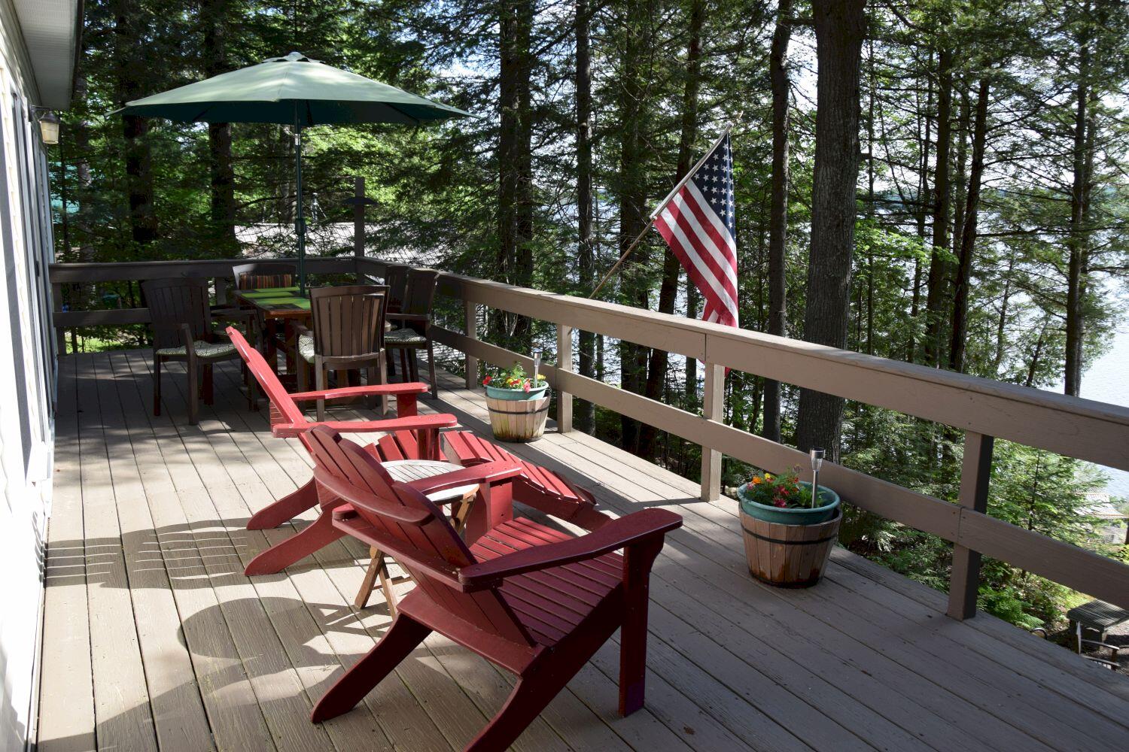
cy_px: 376
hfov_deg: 61.9
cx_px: 564
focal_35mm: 30
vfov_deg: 43.6
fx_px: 941
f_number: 8
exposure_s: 1/250
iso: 320
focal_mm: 20
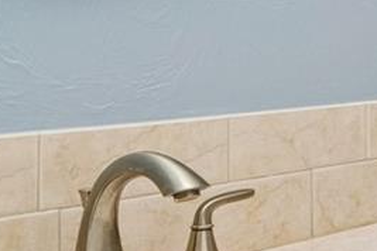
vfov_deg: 14.9
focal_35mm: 90
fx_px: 942
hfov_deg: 17.5
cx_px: 713
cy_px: -17
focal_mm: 10
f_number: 4.5
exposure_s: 1/8
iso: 100
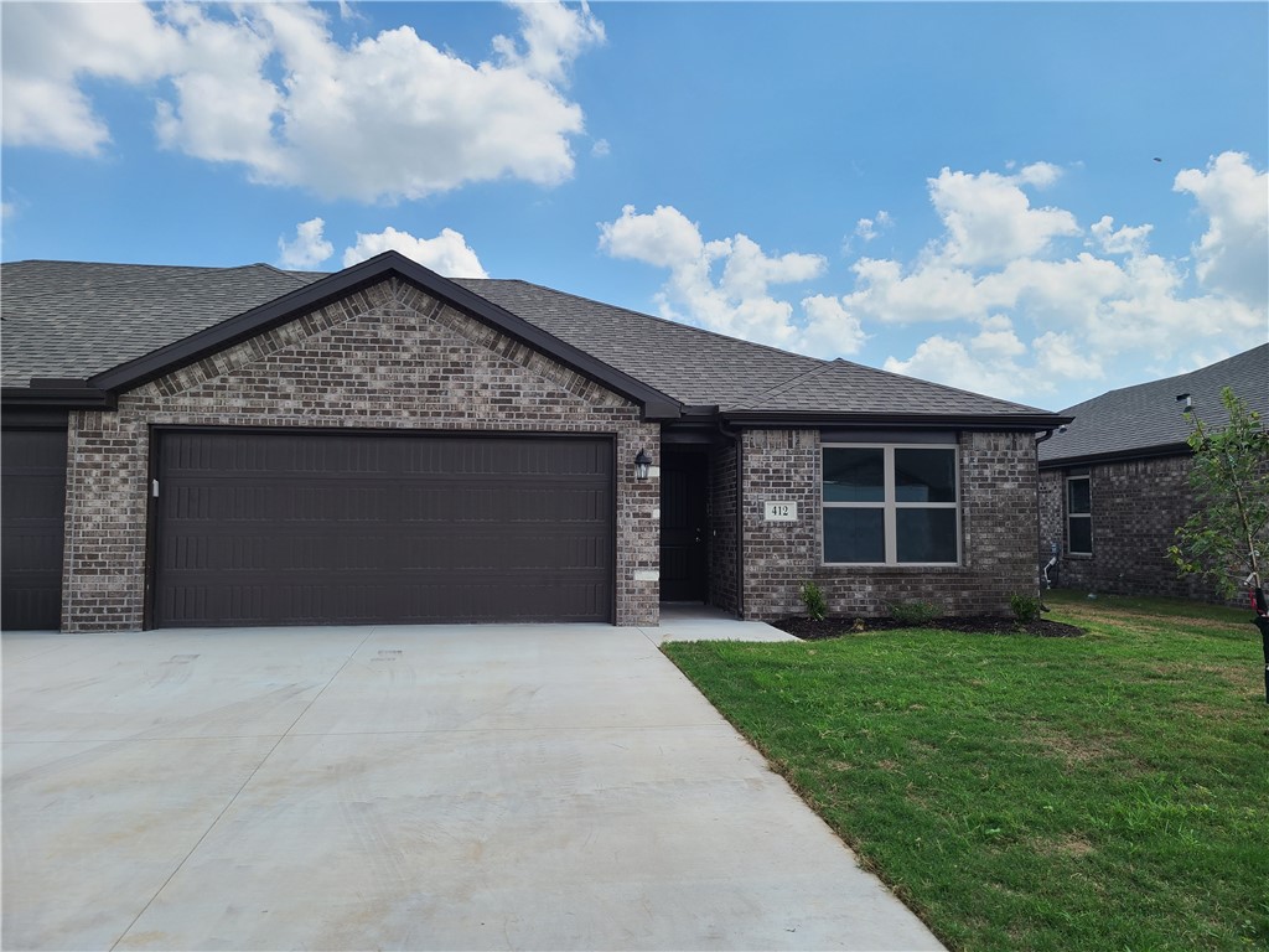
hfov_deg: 67.3
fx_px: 953
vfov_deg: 53.1
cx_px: 634
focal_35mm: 26
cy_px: 476
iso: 40
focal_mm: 5.4
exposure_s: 1/1823
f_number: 1.8
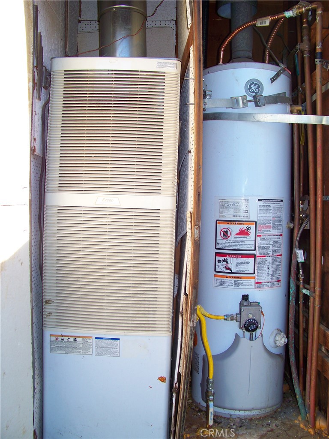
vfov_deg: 55.4
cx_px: 164
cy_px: 220
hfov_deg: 42.9
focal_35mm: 33
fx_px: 418
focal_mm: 5.85
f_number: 3.6
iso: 64
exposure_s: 1/160
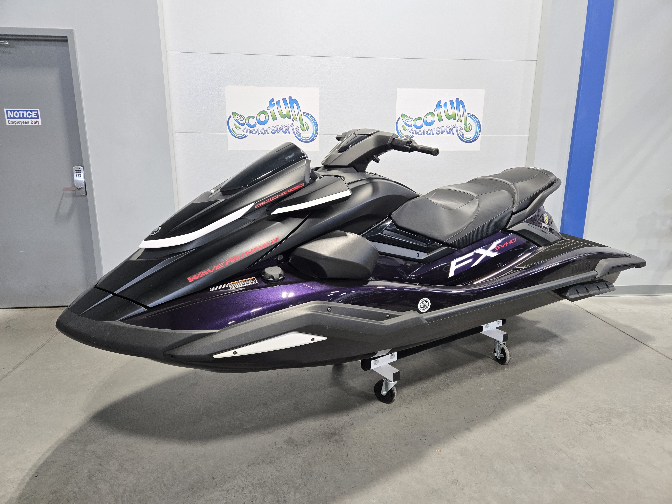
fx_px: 446
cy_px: 252
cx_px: 336
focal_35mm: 23
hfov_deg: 73.9
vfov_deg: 58.9
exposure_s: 1/120
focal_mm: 5.4
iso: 320
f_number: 1.8
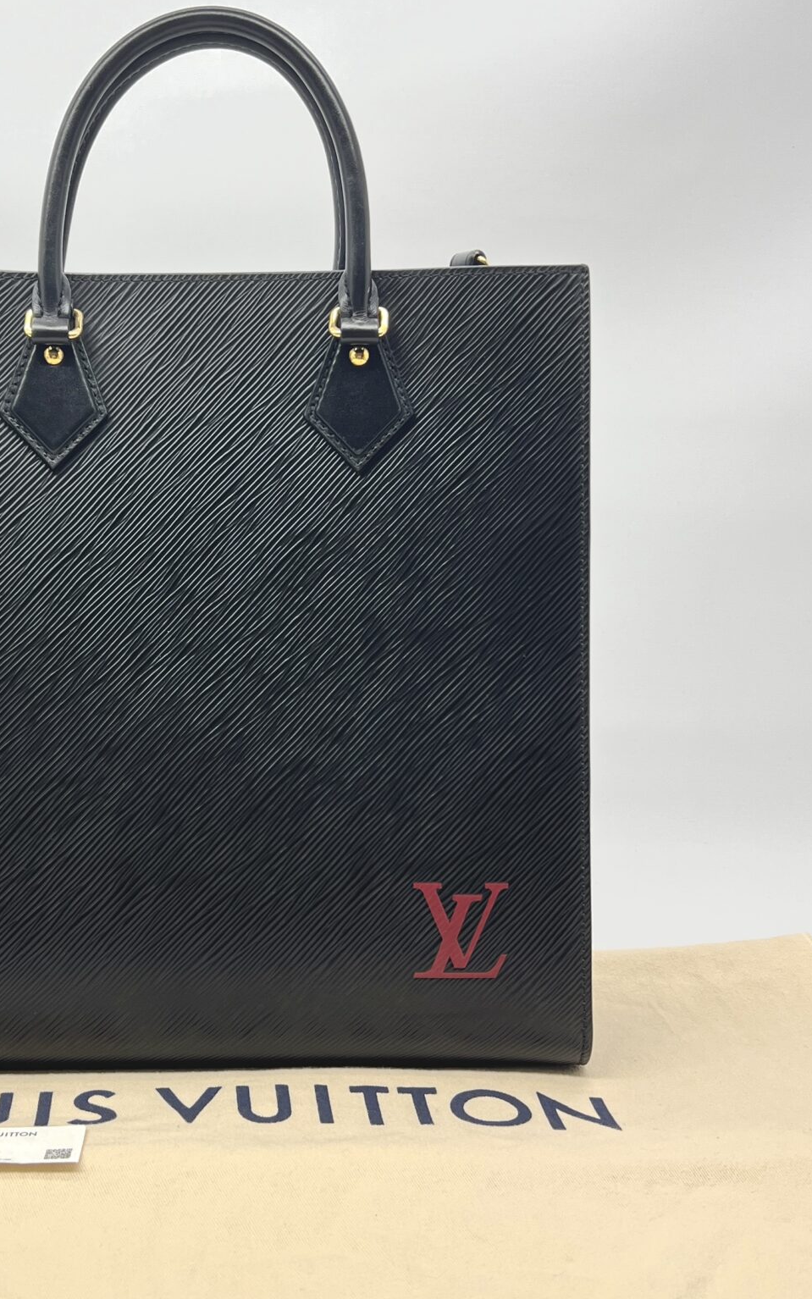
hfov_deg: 27.7
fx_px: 1628
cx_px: 214
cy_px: 628
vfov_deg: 43.5
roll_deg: -0.4
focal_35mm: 46
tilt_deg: -9.7
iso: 32
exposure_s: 1/112
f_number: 1.5
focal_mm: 5.7
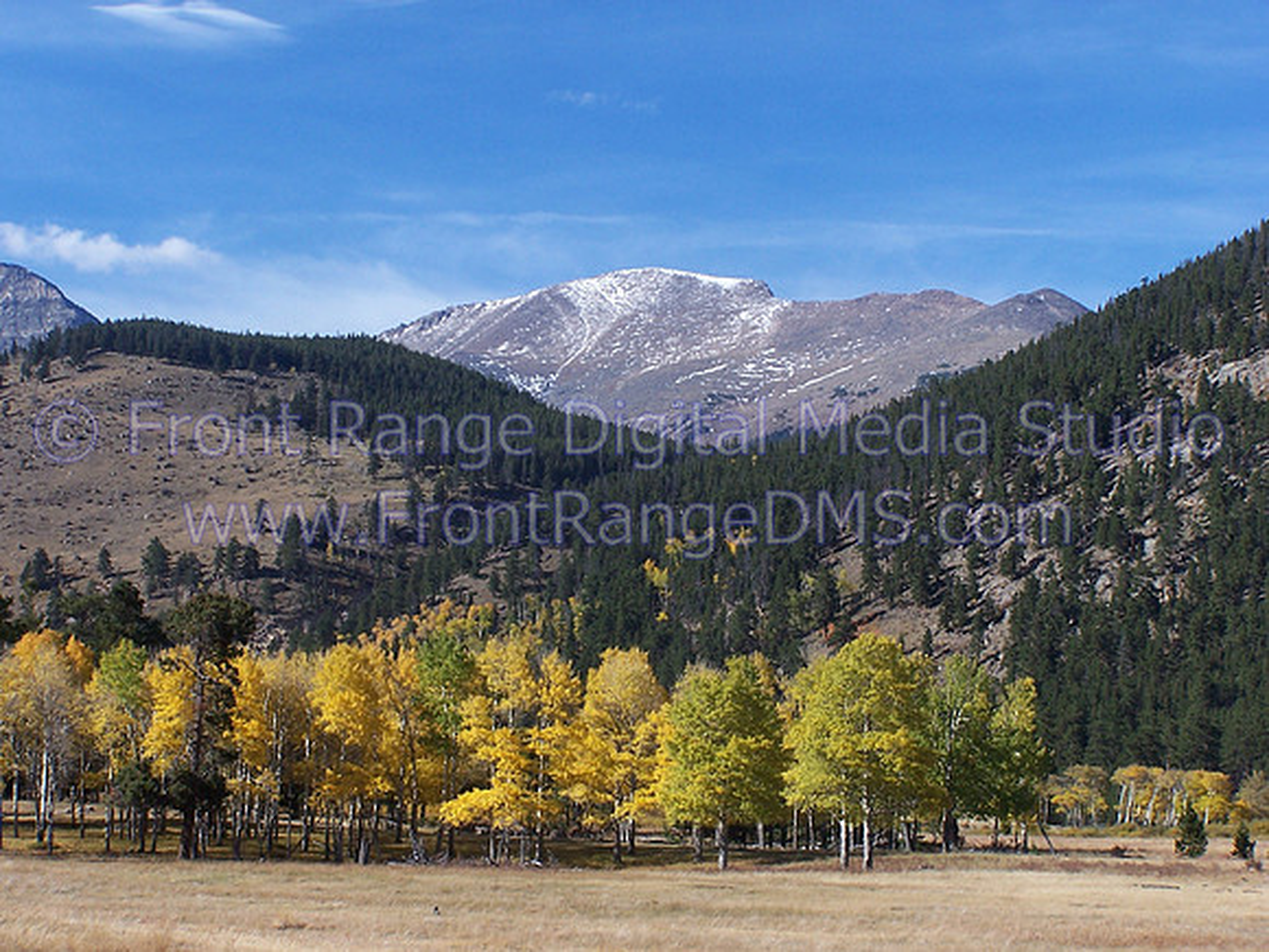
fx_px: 3006
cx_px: 634
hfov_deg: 23.8
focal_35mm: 82
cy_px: 476
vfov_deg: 18.0
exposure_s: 1/750
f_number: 4.5
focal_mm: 13.7
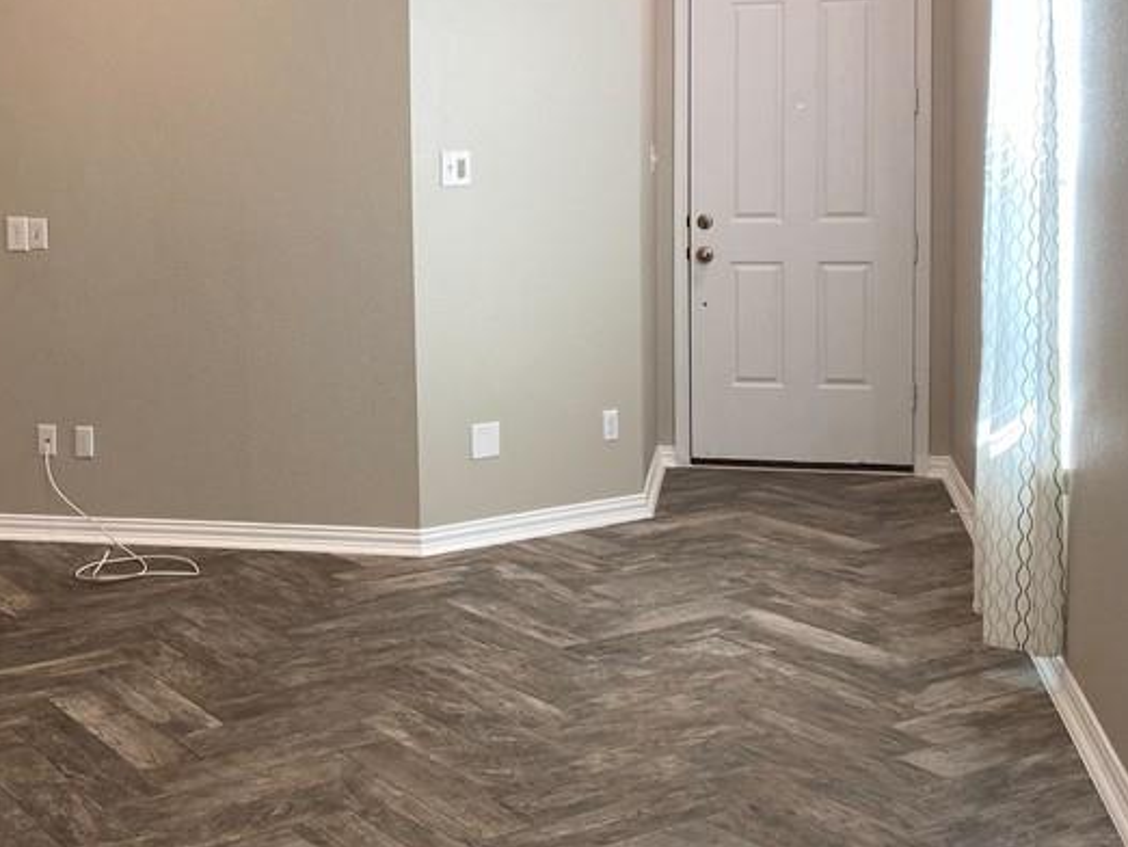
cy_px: 261
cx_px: 326
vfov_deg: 28.3
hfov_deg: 36.8
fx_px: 1663
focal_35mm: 51
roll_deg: +0.5
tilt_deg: -5.0
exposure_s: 1/120
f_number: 1.8
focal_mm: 4.25
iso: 125
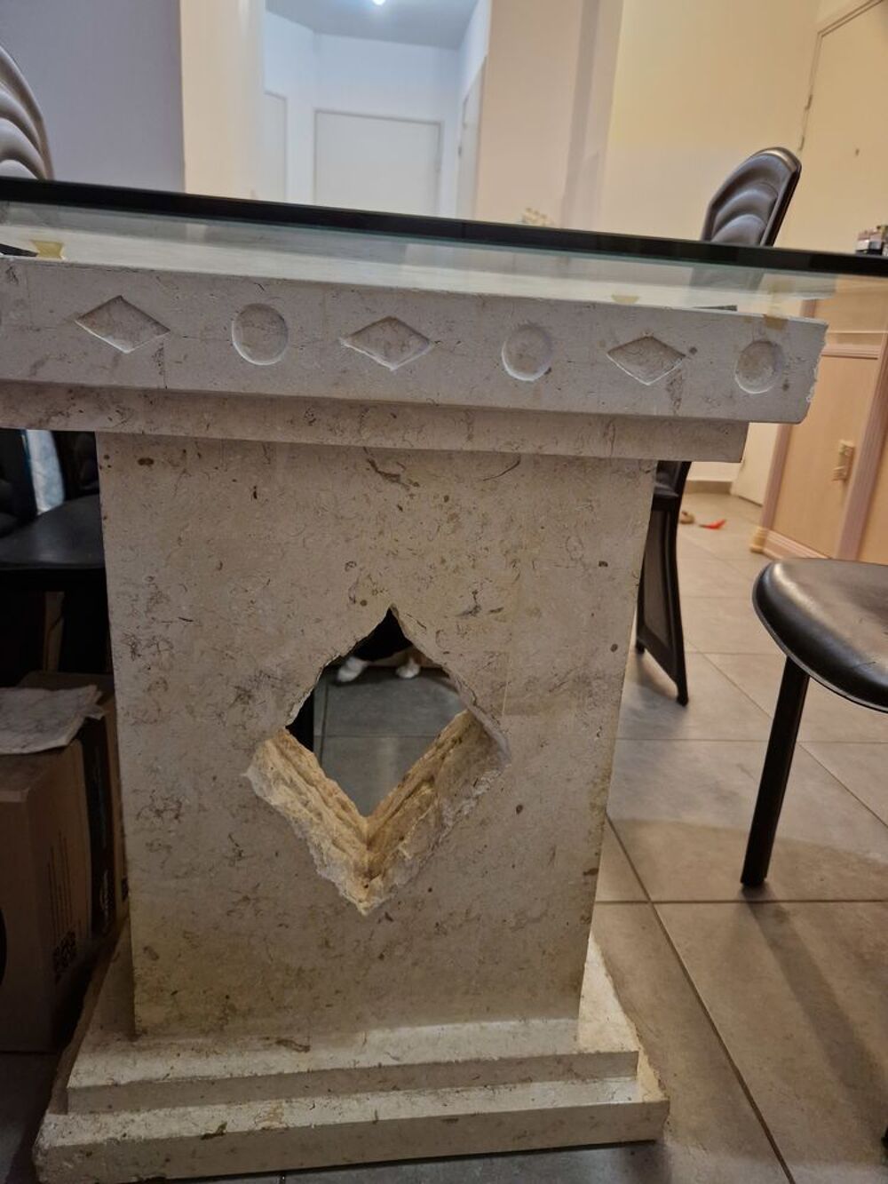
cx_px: 444
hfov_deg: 58.9
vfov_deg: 73.9
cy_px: 592
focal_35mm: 23
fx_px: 787
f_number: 1.8
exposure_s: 1/100
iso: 400
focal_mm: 5.4
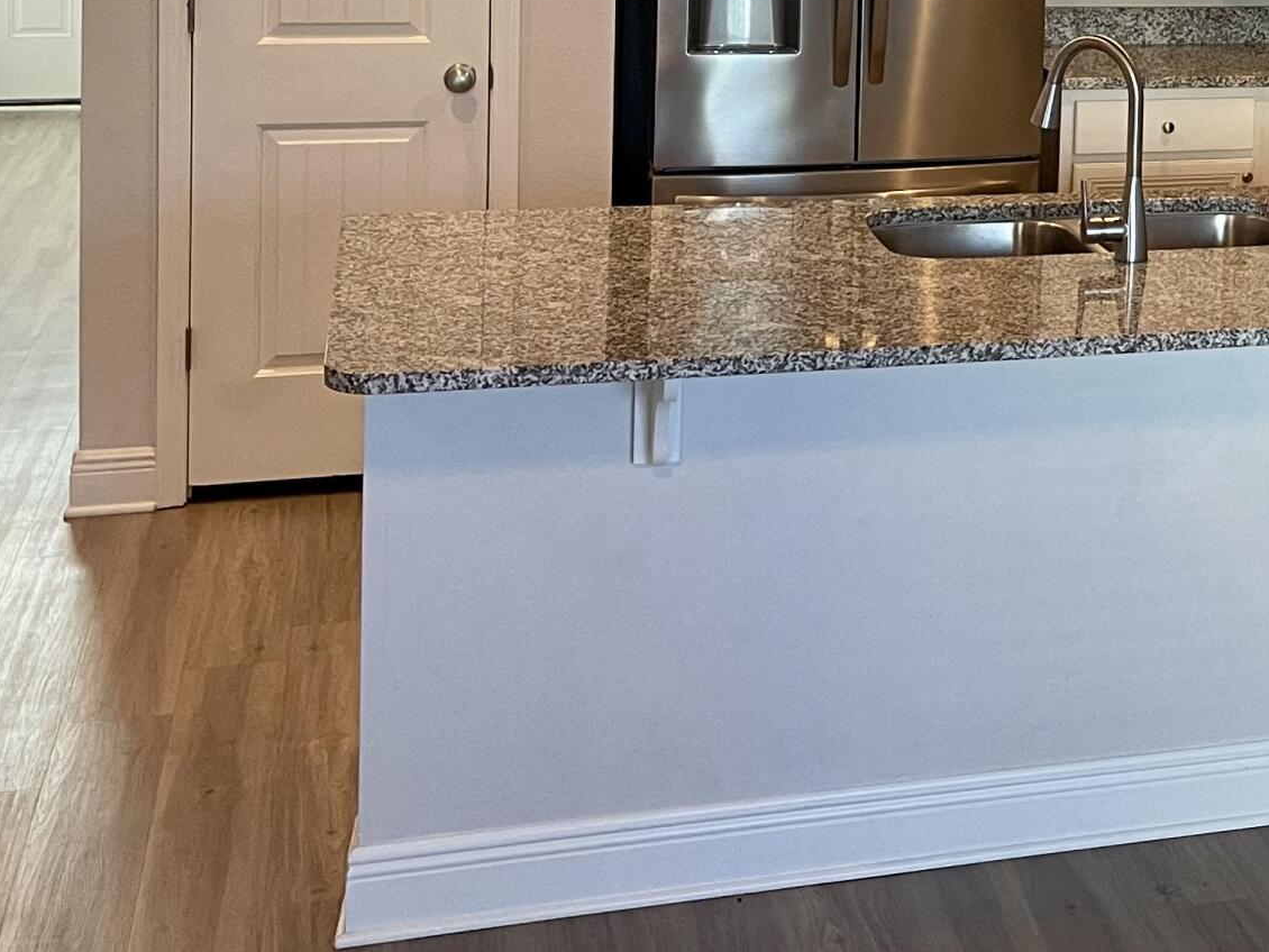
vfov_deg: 20.3
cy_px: -119
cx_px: 1393
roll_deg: -2.3
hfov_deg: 26.0
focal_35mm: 69
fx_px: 2530
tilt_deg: -4.2
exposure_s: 1/60
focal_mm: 5.1
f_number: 1.6
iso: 100
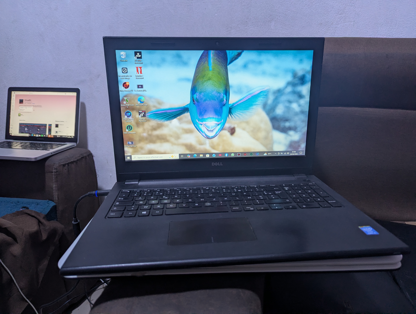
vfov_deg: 56.9
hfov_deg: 71.5
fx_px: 289
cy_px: 157
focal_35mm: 24
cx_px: 208
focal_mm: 6.81
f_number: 1.85
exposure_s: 1/33.1
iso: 130
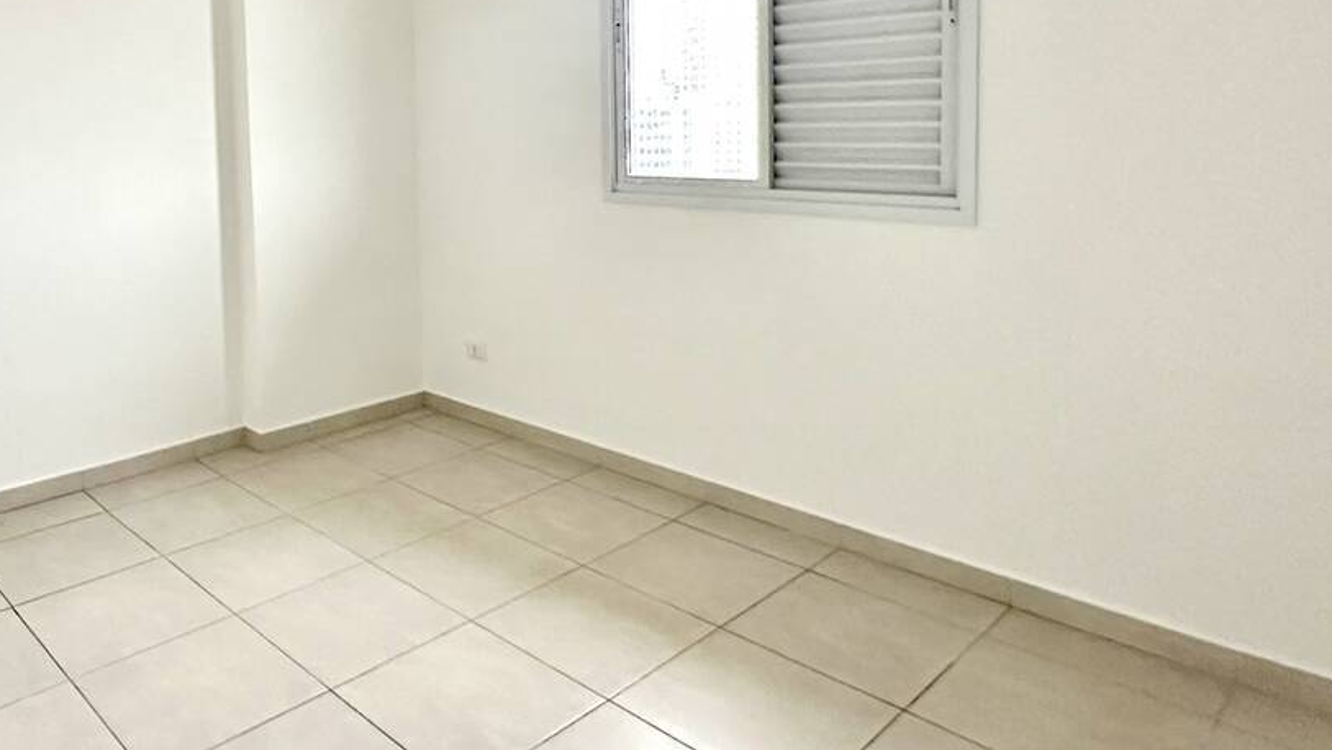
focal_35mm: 27
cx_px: 396
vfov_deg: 41.6
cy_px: 180
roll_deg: +0.8
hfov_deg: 67.0
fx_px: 954
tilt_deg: -2.9
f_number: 2.2
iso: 640
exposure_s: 1/60
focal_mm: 2.22
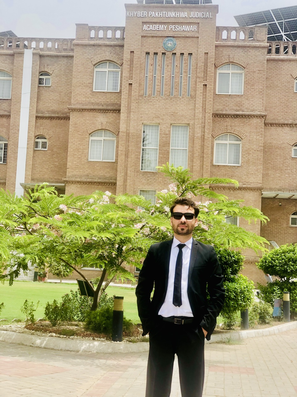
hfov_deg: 25.7
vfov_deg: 33.8
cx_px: 148
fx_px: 652
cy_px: 198
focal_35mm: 57
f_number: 2.8
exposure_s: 1/358
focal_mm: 6.6
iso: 20
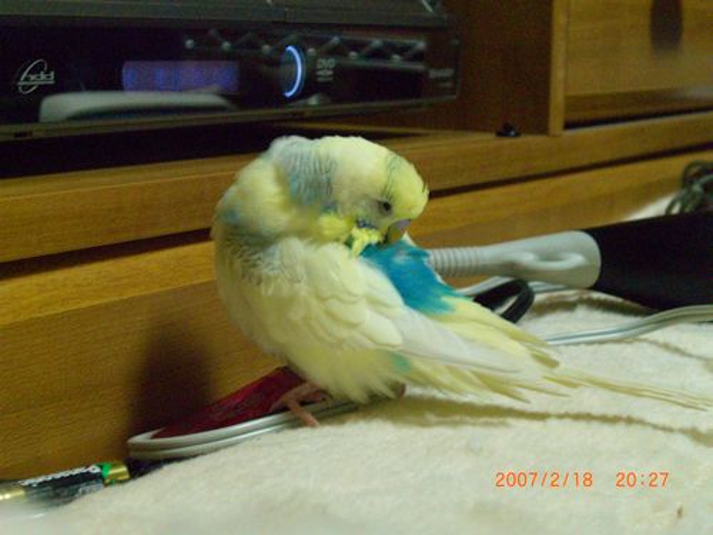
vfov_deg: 18.9
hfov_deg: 25.0
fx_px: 1607
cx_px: 356
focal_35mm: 78
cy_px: 268
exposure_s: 1/40
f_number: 4.3
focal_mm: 16.3
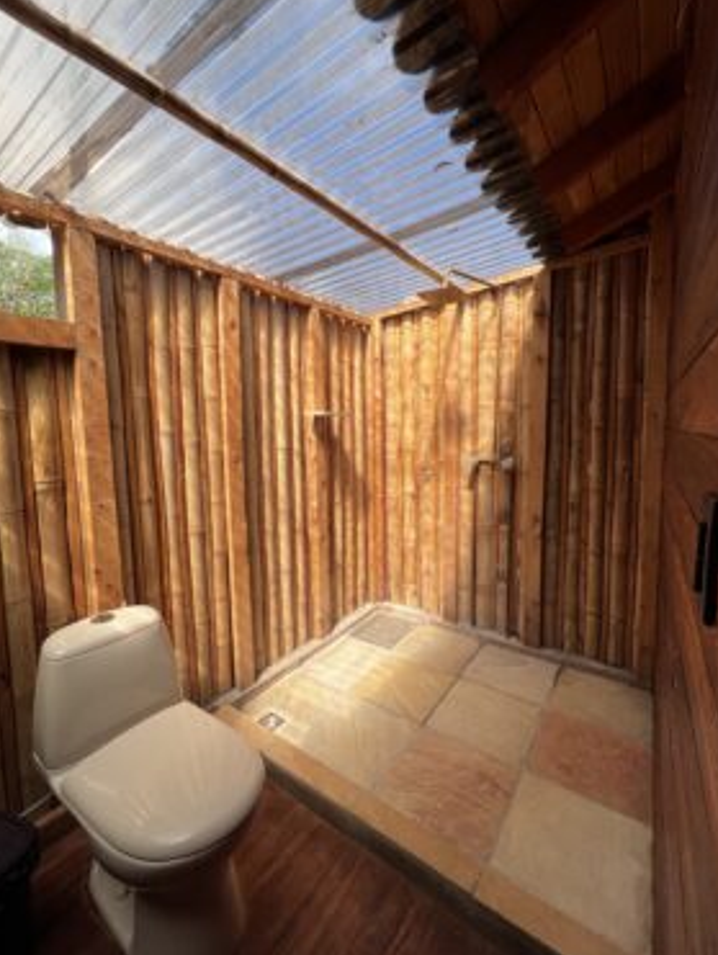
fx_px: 387
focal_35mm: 14
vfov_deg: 102.0
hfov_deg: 85.7
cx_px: 371
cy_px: 461
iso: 32
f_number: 1.8
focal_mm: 1.57
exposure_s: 1/449
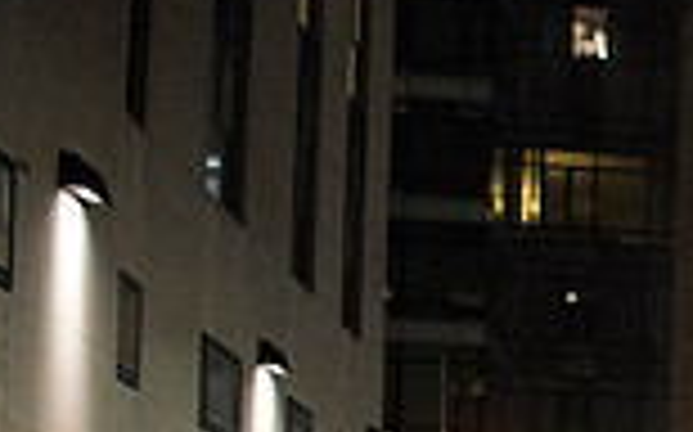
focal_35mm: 92
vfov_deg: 12.8
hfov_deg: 18.0
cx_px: 1242
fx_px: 1736
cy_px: 803
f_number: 2.8
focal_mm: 24
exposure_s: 1/320
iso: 8000
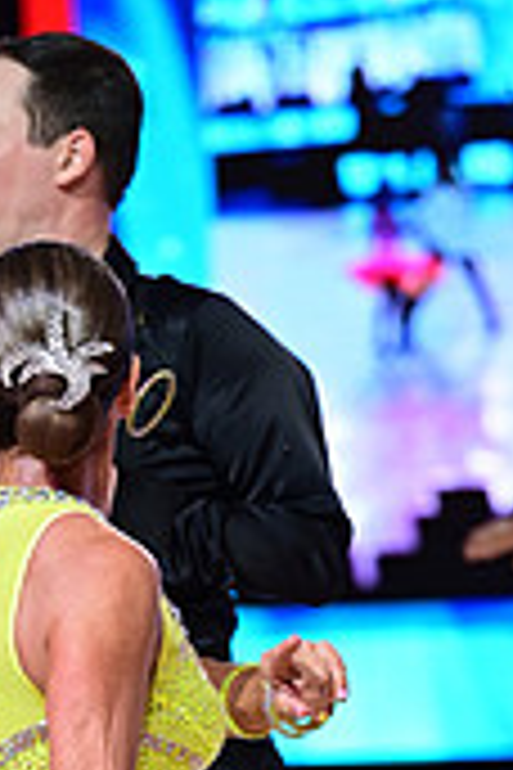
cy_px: 964
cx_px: 180
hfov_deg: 4.3
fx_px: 6797
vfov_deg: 6.4
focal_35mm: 318
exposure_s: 1/640
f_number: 2.8
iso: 1600
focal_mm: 94
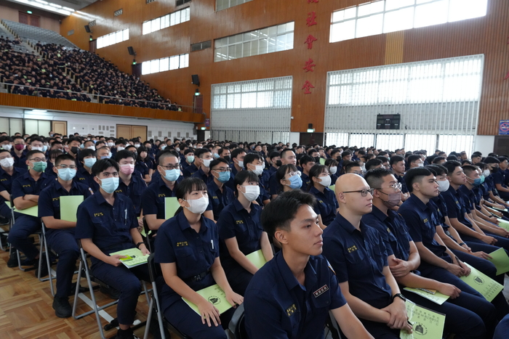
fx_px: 339
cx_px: 254
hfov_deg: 73.7
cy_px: 170
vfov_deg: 53.2
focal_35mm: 24
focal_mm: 24
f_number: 6.3
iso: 6400
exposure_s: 1/160
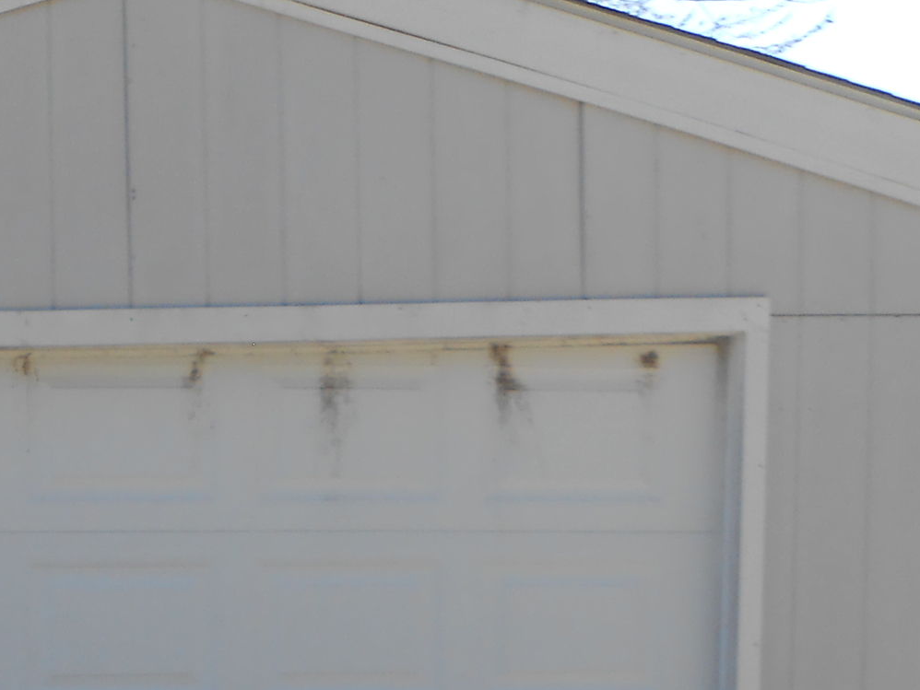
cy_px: 699
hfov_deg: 23.3
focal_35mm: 80
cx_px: -18
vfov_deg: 18.0
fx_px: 2127
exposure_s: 1/500
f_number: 3.5
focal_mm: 4.6
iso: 80
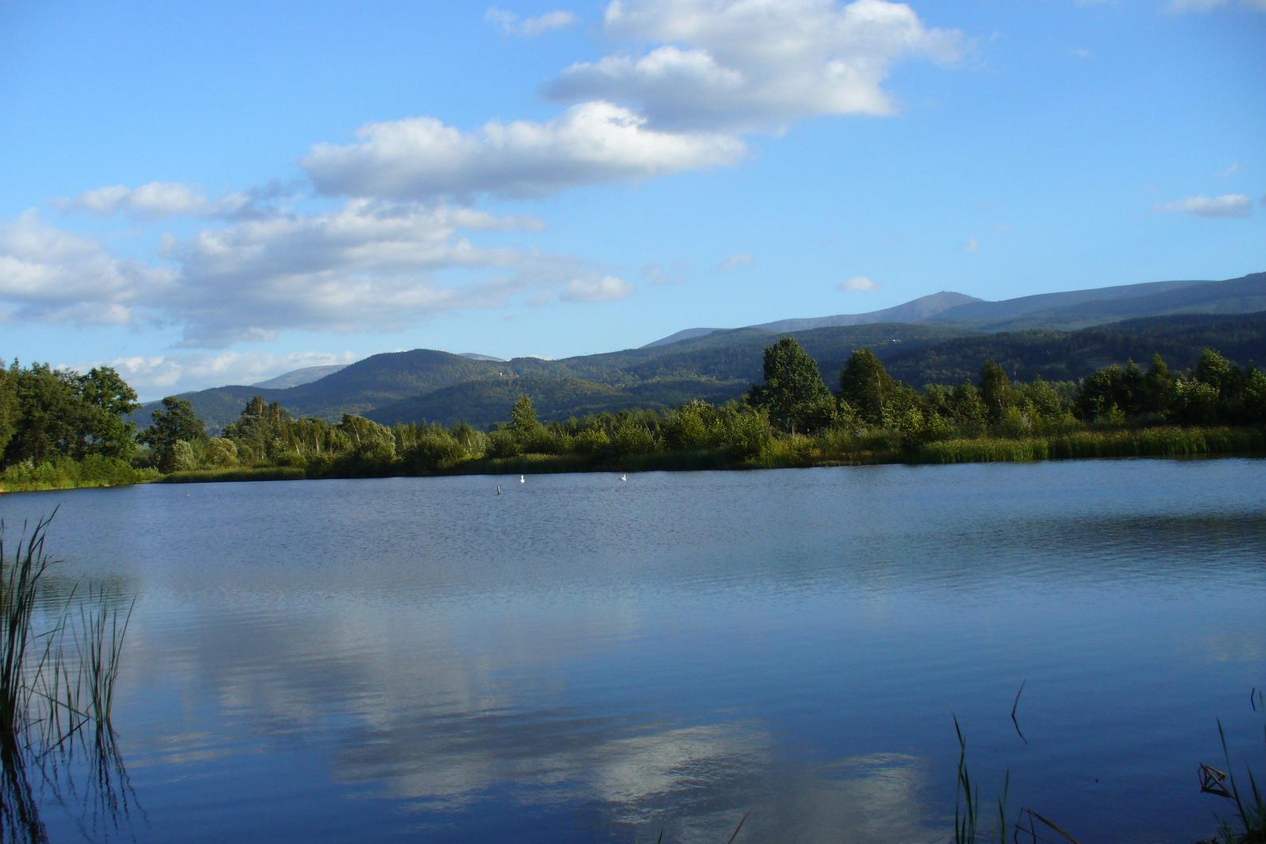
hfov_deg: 49.5
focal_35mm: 39
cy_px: 446
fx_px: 1372
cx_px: 640
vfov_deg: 34.2
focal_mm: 6.1
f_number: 5.6
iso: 80
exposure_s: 1/250
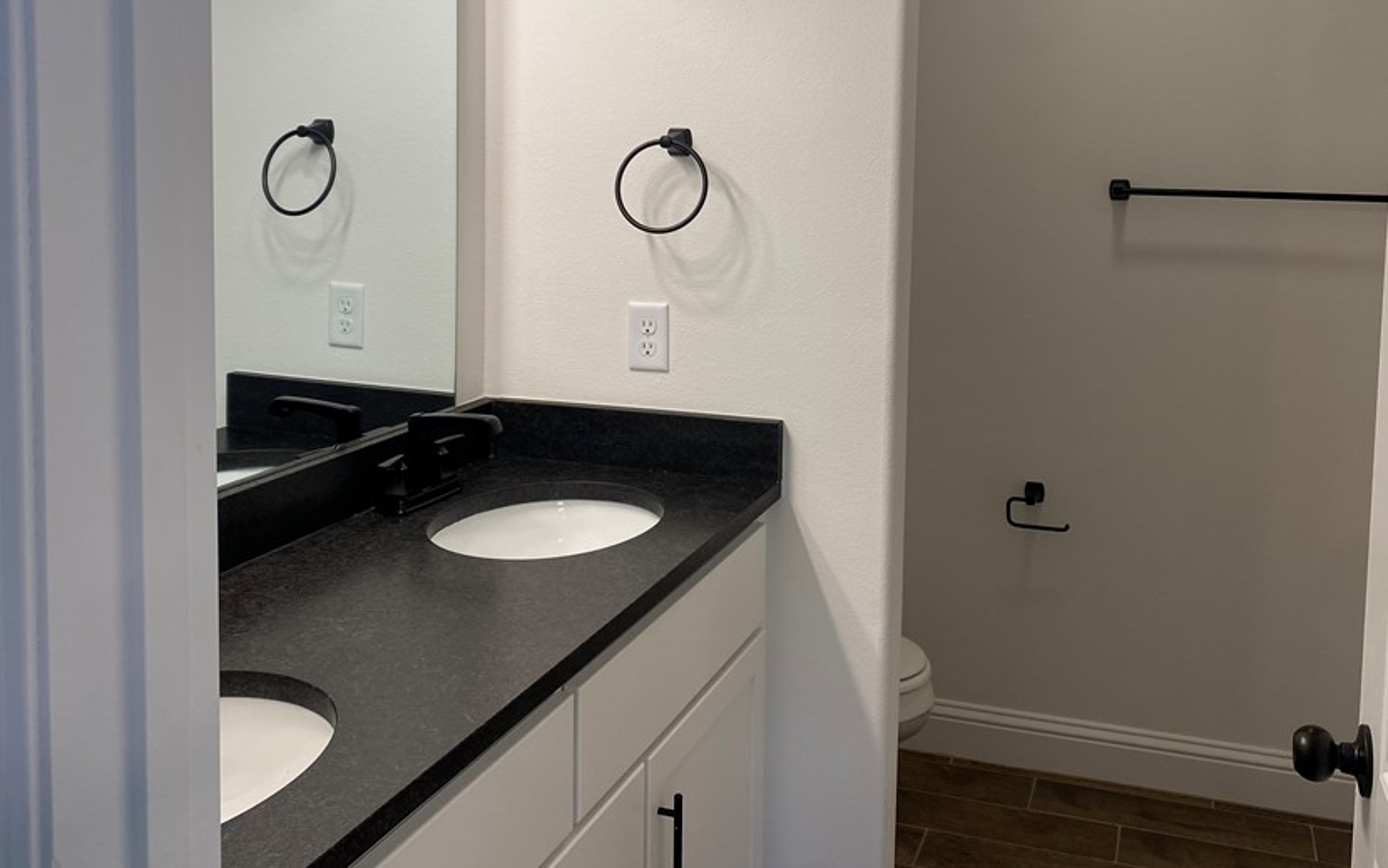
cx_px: 786
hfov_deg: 56.5
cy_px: 243
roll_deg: -1.4
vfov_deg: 36.6
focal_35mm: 34
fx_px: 1286
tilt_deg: -3.9
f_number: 1.8
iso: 50
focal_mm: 4.25
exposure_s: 1/120
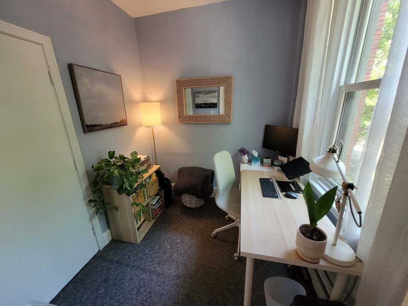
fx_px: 153
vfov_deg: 89.9
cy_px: 153
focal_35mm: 13
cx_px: 204
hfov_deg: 106.2
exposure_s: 1/60
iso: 320
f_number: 2.2
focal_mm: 1.74
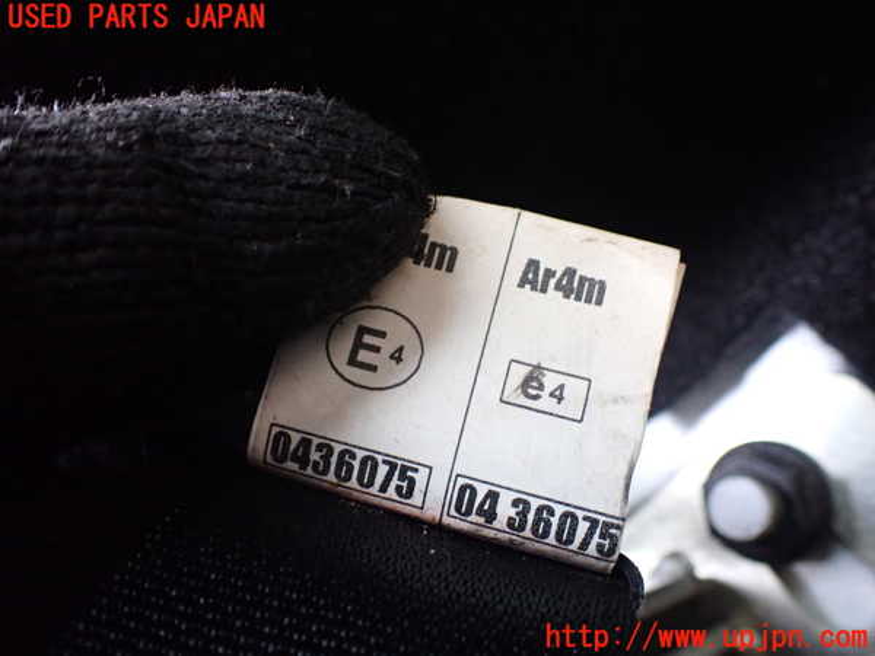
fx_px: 758
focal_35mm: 30
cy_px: 328
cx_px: 438
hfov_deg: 60.0
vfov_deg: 46.8
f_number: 2.3
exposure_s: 1/50
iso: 800
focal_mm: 5.4
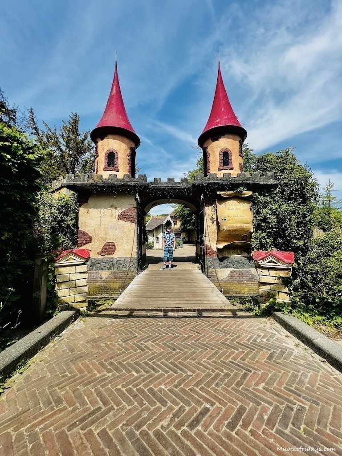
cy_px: 228
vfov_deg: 106.2
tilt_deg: +4.1
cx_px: 171
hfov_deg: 89.9
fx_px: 171
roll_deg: +0.5
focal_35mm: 13
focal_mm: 1.57
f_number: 1.8
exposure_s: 1/1340
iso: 32
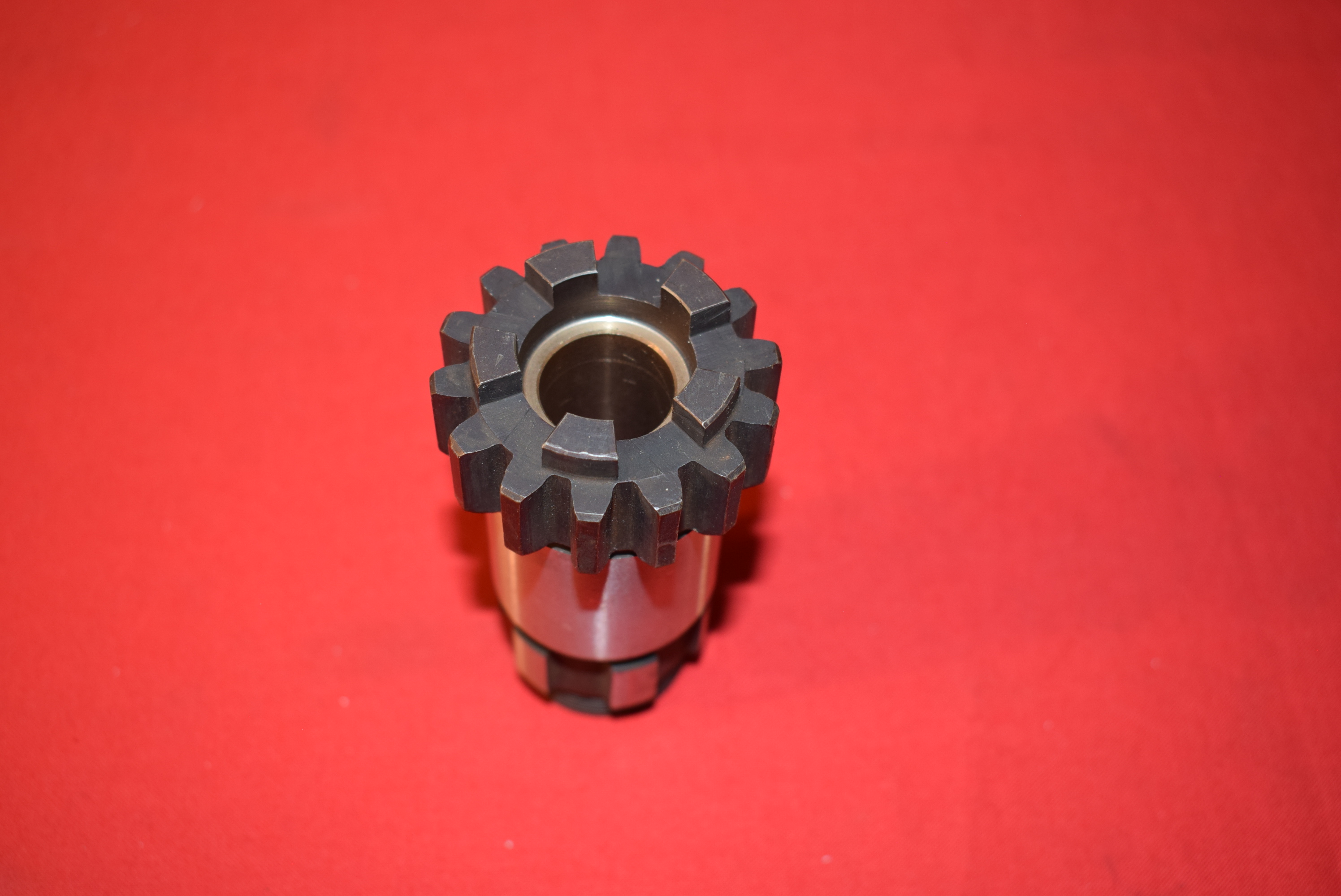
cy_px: 448
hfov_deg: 44.9
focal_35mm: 44
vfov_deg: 30.9
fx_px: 1622
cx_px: 670
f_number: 5.6
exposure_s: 1/30
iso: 400
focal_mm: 29
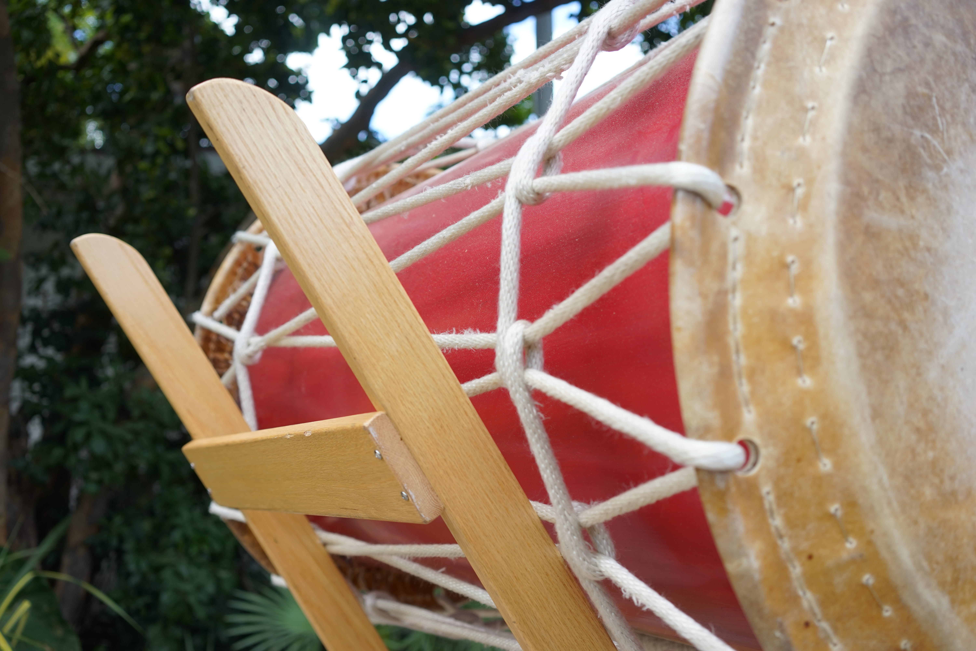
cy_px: 326
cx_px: 488
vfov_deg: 37.9
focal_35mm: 35
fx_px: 949
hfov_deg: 54.4
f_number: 4
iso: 100
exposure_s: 1/160
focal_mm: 35
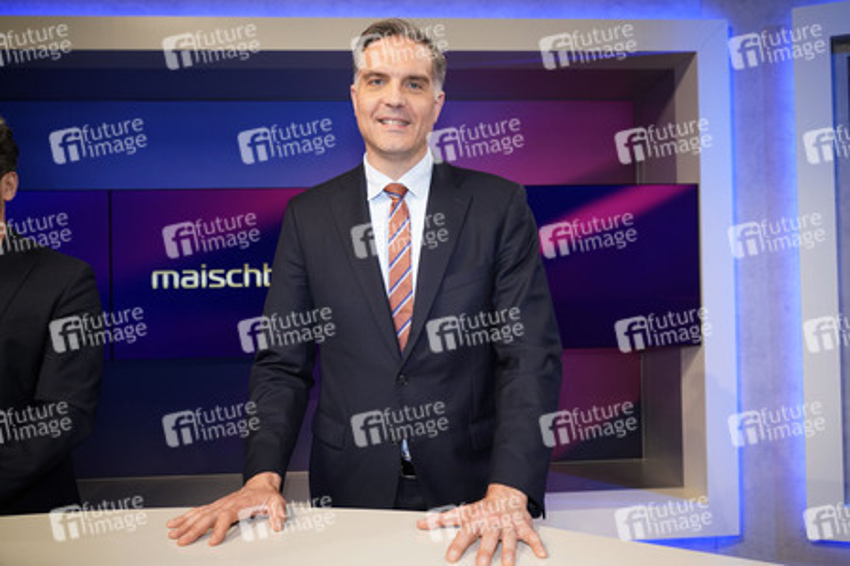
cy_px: 283
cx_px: 425
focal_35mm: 28
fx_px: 661
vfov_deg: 46.3
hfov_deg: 65.5
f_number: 5
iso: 2000
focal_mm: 28
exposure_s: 1/125
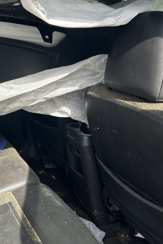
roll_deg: -0.4
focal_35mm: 44
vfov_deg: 44.4
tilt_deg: -14.2
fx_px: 299
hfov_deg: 29.0
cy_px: 105
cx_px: 9
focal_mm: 5.7
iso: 50
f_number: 1.5
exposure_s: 1/733
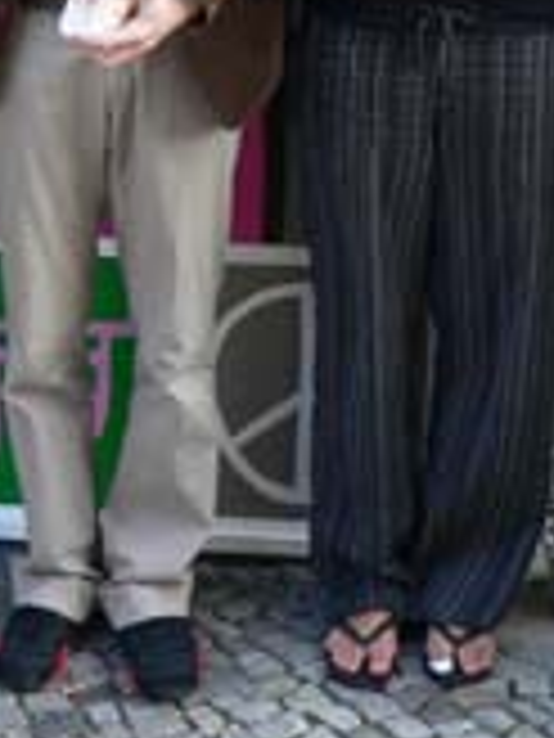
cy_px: -310
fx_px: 2347
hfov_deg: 13.3
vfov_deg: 16.5
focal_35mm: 110
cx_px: 47
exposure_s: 1/80
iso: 80
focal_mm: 6
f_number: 2.8
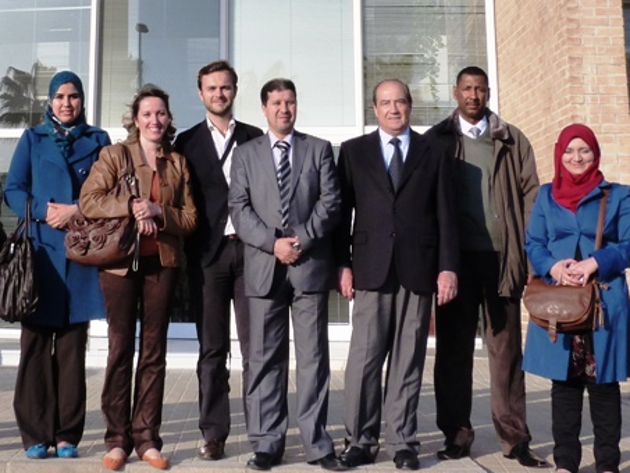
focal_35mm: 70
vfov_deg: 20.0
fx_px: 1274
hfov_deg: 27.5
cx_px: 186
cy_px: -58
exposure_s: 1/320
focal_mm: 5.6
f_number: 5.6
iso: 125
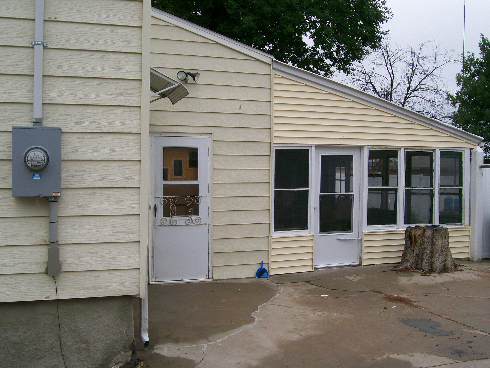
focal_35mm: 36
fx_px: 510
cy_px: 184
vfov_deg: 39.7
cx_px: 245
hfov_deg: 51.4
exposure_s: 1/421
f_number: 4.8
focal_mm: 6
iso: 80
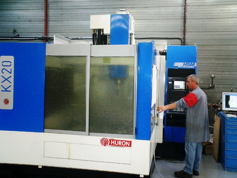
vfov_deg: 38.7
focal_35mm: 37
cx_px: 118
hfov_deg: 50.1
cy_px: 89
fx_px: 253
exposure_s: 1/40
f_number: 3.5
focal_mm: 5.6
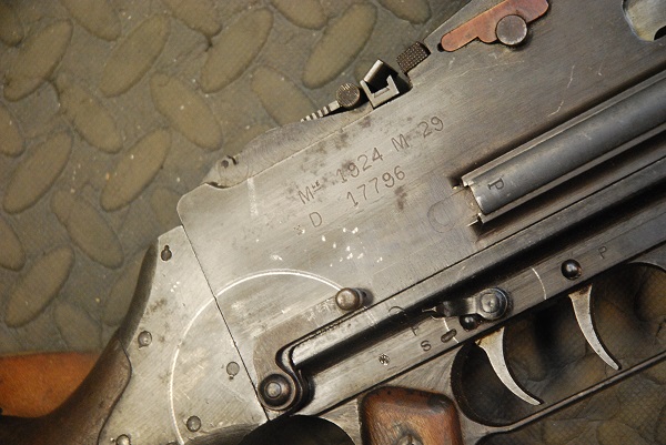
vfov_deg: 13.1
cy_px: 222
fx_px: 1944
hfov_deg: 19.4
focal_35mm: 105
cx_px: 333
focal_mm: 70
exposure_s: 1/50
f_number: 4.5
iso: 1600
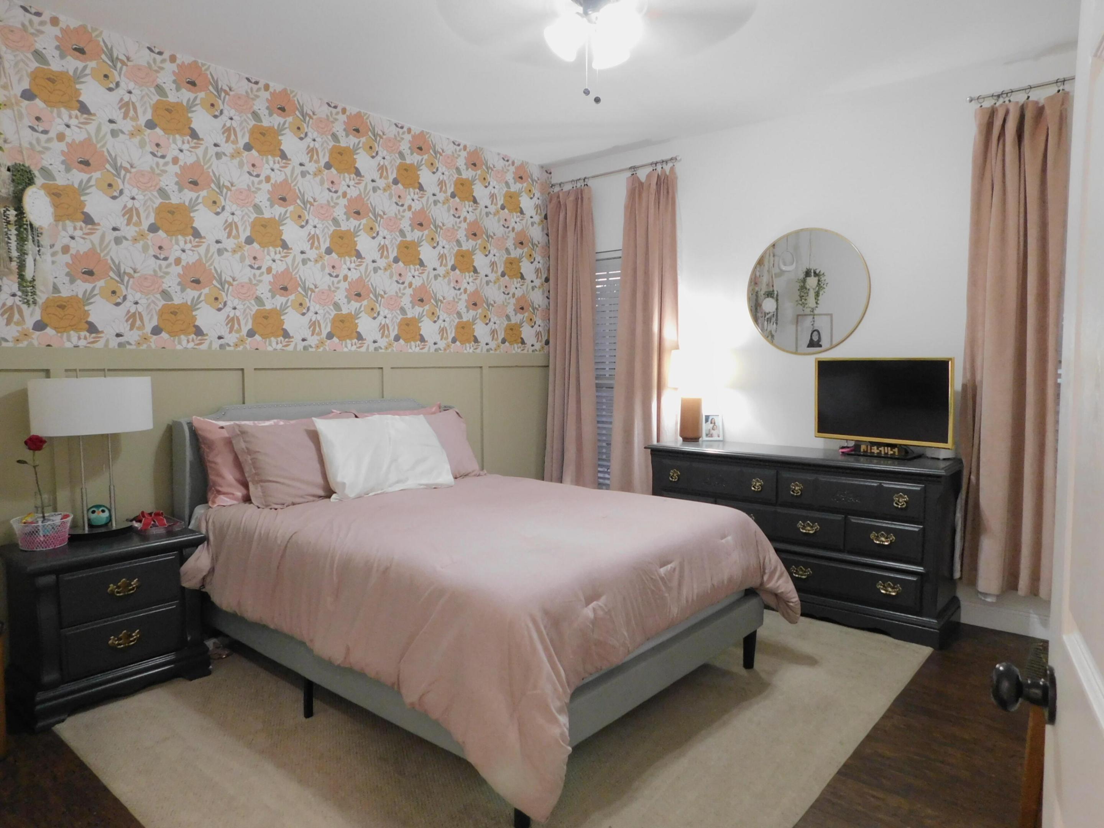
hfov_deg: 73.9
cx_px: 552
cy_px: 414
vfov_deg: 58.9
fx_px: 734
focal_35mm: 23
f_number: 3
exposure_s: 1/10
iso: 400
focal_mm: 4
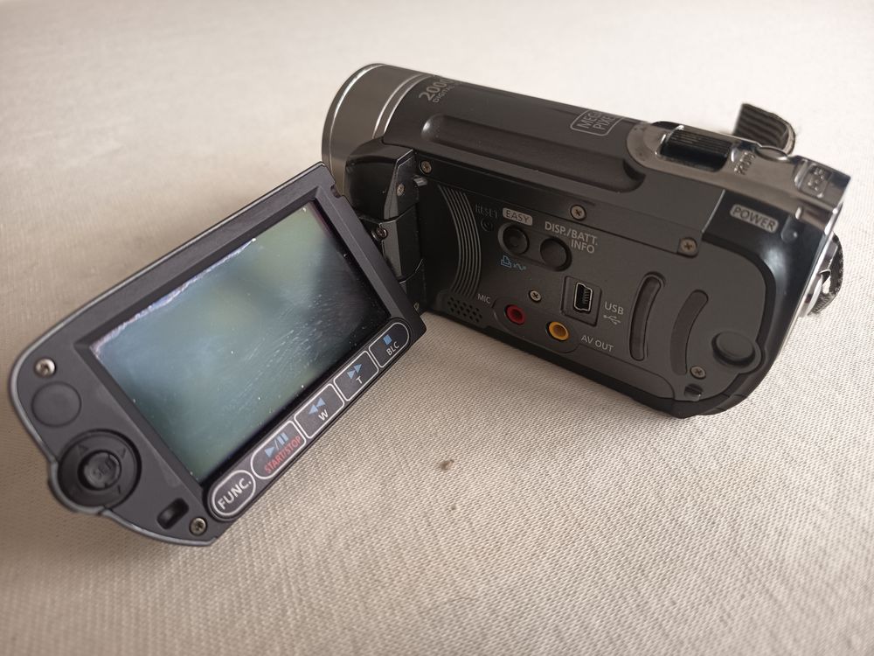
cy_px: 328
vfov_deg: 56.8
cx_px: 437
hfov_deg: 71.6
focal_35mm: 24
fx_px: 606
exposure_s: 1/50
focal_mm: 5.24
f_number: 1.7
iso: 212
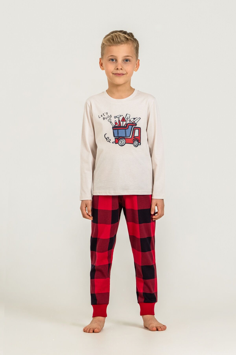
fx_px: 1357
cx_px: 118
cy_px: 178
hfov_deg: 9.9
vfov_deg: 14.9
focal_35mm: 138
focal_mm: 92
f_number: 7.1
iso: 250
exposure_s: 1/160
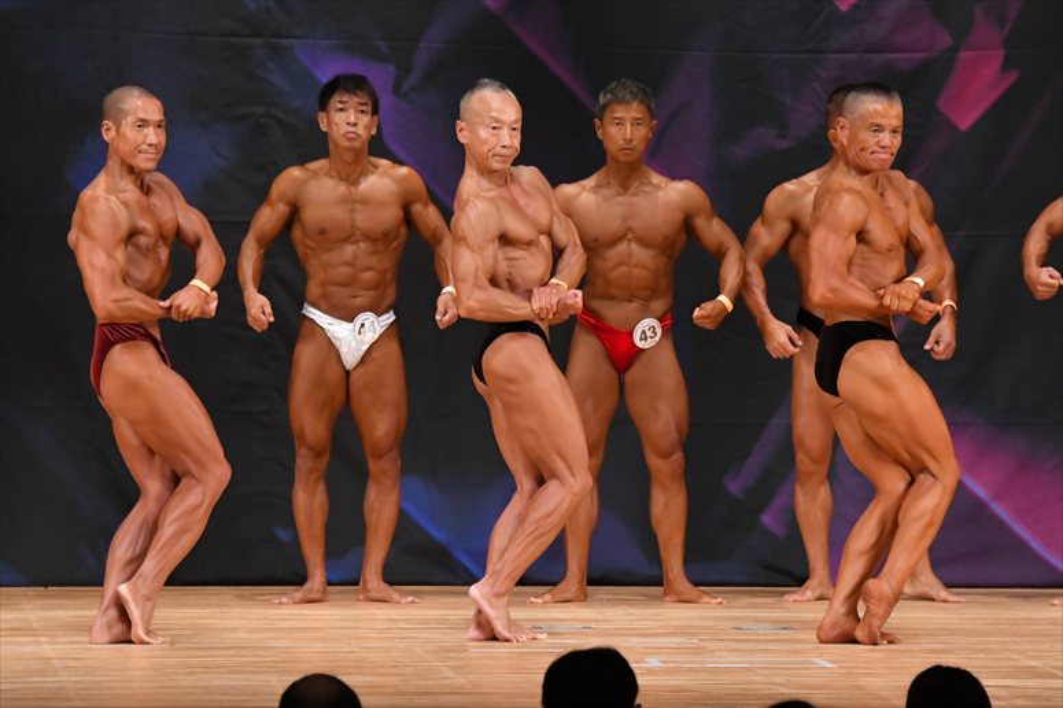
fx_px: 8411
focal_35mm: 285
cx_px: 532
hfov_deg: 7.2
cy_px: 354
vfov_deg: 4.8
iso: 5000
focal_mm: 190
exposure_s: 1/400
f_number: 5.6
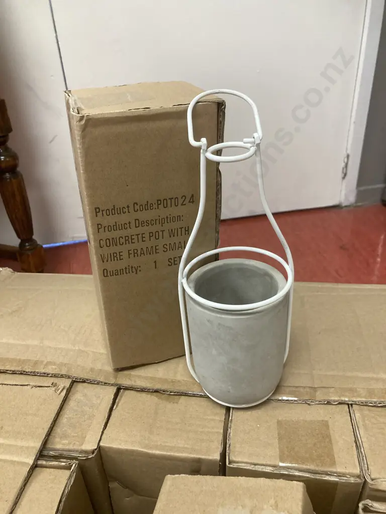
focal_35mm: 28
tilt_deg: -29.4
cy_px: 257
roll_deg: +3.6
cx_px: 193
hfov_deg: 49.7
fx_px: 416
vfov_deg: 63.4
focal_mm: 3.99
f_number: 1.8
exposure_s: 1/50
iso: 200
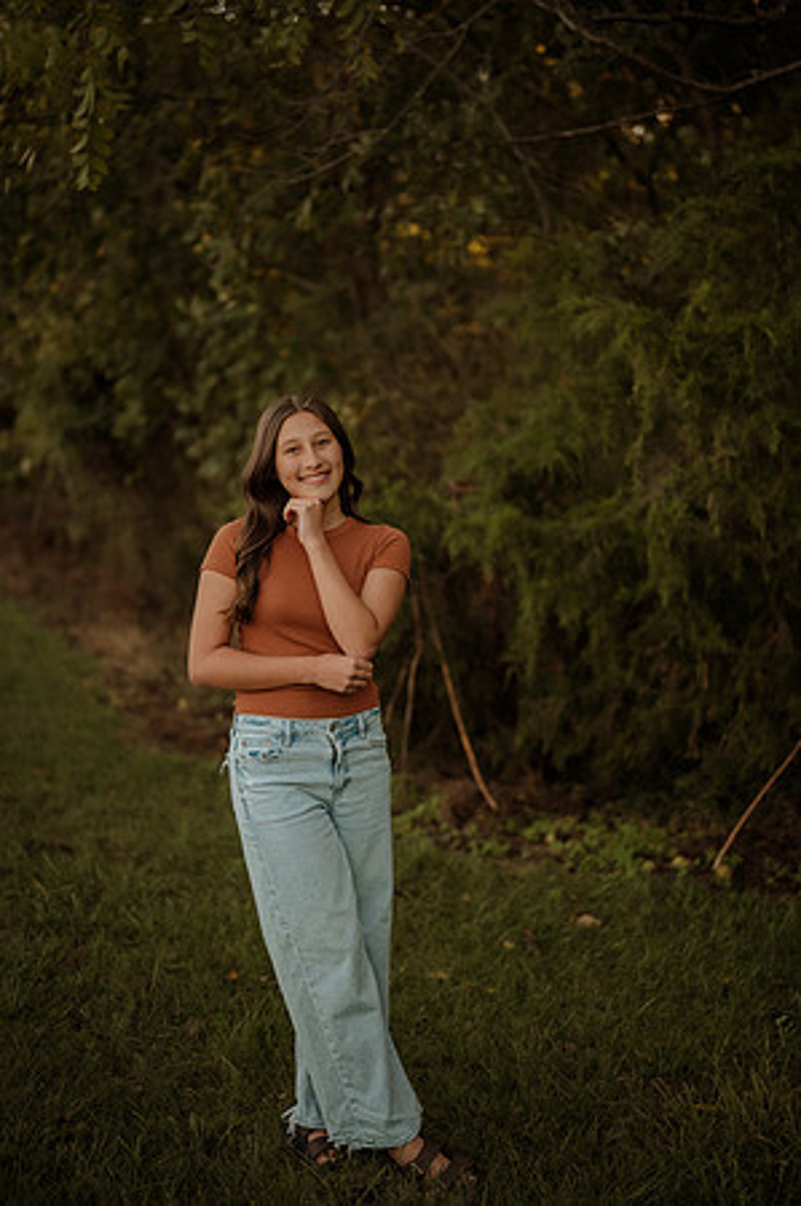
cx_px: 400
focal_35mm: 50
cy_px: 603
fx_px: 1672
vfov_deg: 39.6
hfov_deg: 26.9
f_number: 2
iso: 250
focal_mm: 50
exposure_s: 1/640
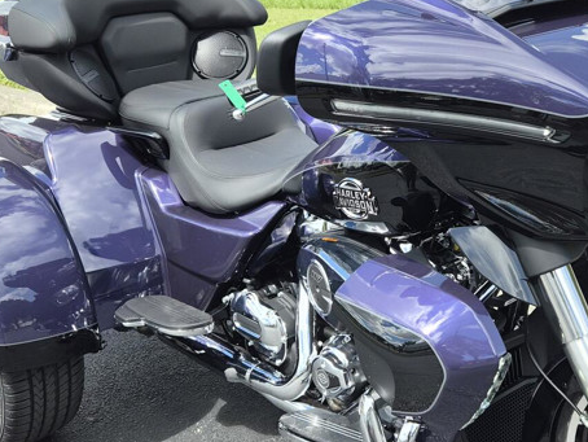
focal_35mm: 54
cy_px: 198
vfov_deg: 27.0
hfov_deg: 34.9
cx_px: 425
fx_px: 918
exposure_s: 1/1816
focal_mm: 5.4
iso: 80
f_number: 1.8
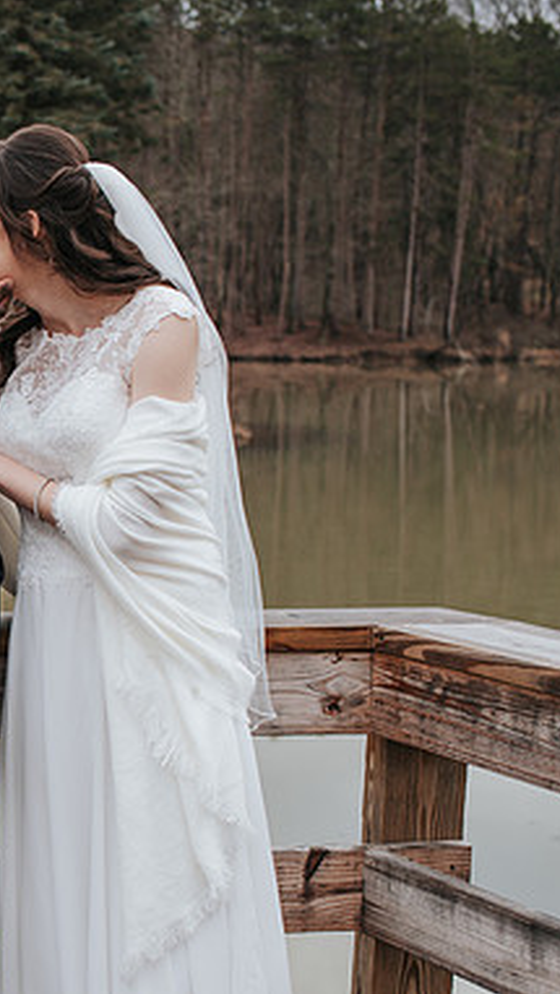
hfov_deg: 16.8
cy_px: 578
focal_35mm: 67
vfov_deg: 31.4
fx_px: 1768
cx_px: -191
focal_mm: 35
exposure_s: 1/200
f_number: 3.2
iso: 160
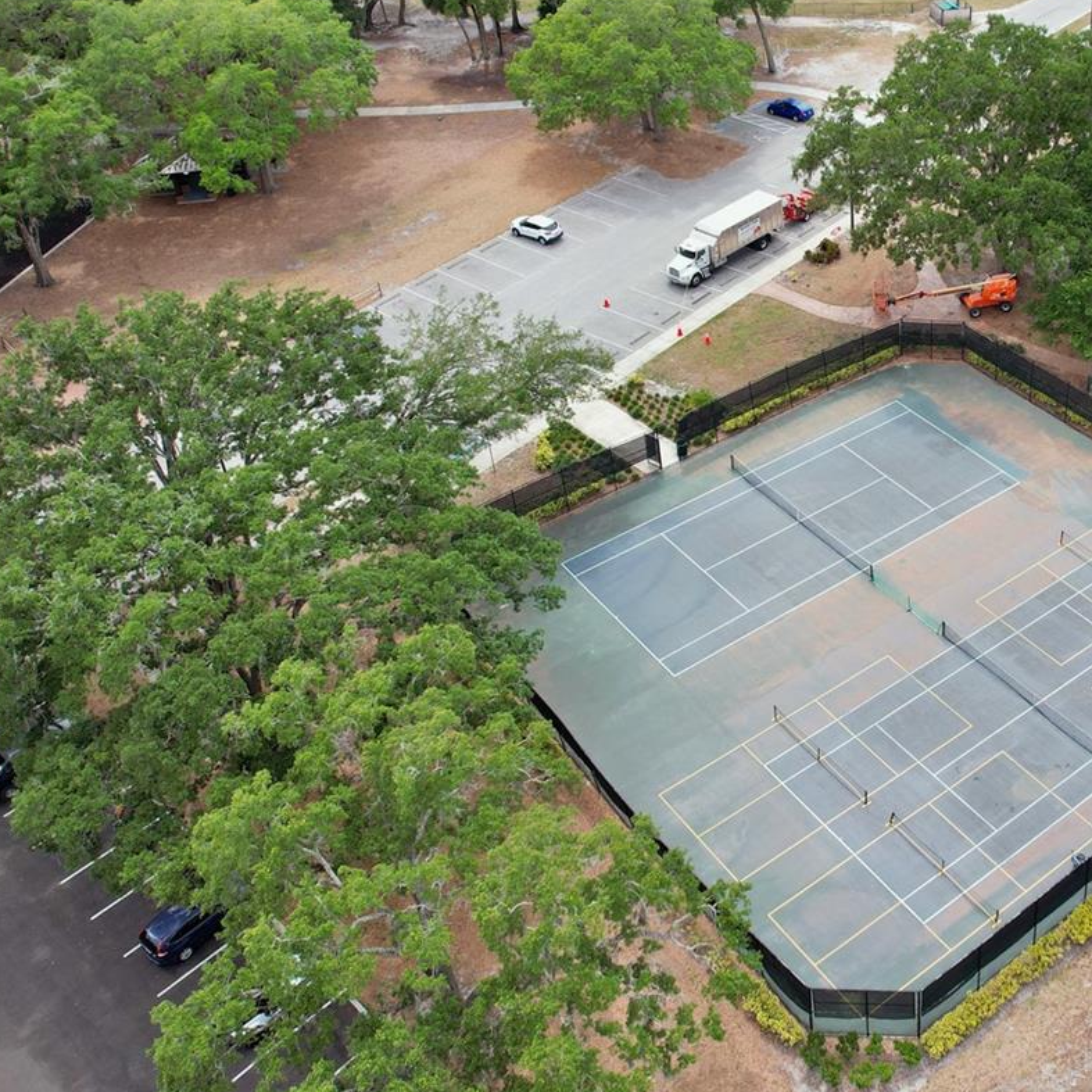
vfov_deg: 43.3
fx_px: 1356
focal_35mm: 38
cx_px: 894
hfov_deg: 41.7
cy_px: 366
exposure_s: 1/1600
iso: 200
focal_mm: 8.38
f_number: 2.8
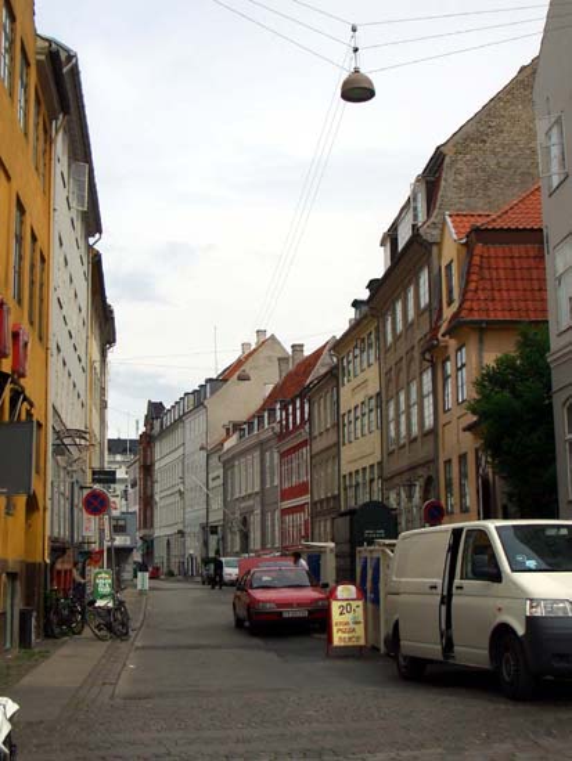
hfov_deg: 29.7
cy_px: 380
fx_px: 1079
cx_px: 286
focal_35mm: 49
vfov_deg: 38.9
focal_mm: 8.2
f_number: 5
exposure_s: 1/640
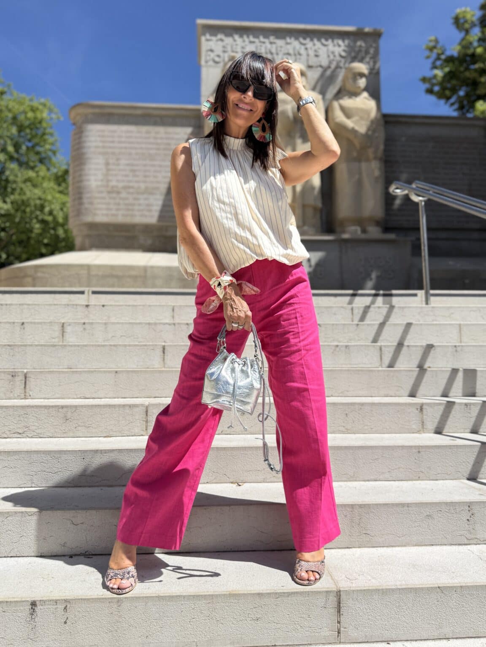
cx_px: 243
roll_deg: -0.4
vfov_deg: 71.6
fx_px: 449
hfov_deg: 56.8
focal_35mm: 24
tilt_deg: +5.6
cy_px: 324
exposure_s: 1/6711
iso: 80
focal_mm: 6.76
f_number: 1.78
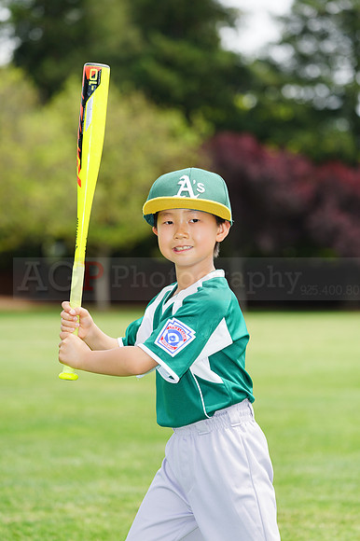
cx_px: 180
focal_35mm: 181
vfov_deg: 11.4
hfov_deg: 7.6
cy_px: 270
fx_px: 2718
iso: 100
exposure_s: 1/250
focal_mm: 181
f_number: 5.6
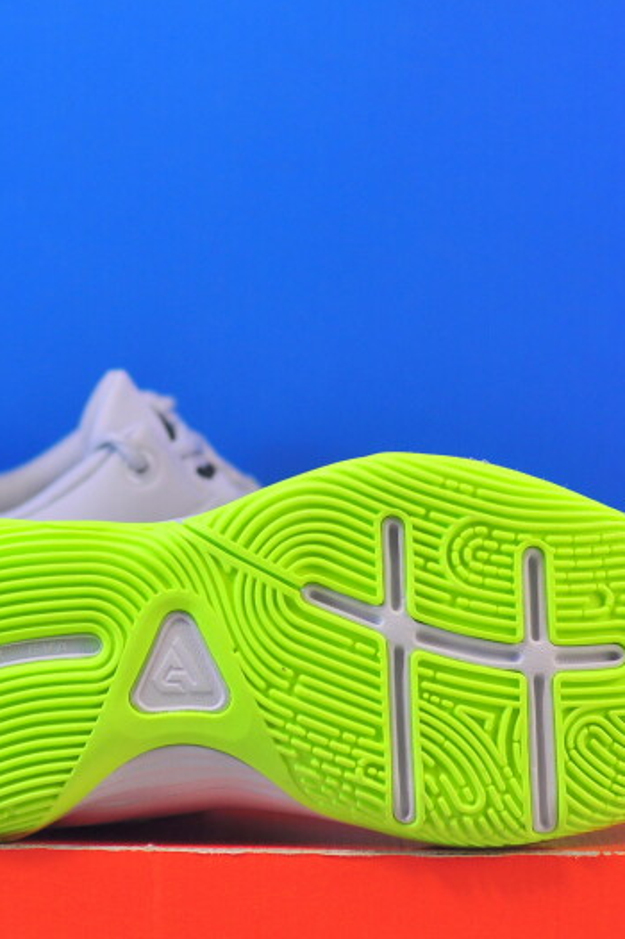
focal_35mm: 114
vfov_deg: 18.0
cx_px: 225
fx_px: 2972
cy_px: 470
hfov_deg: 12.0
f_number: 2.5
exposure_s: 1/320
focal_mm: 50
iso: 250
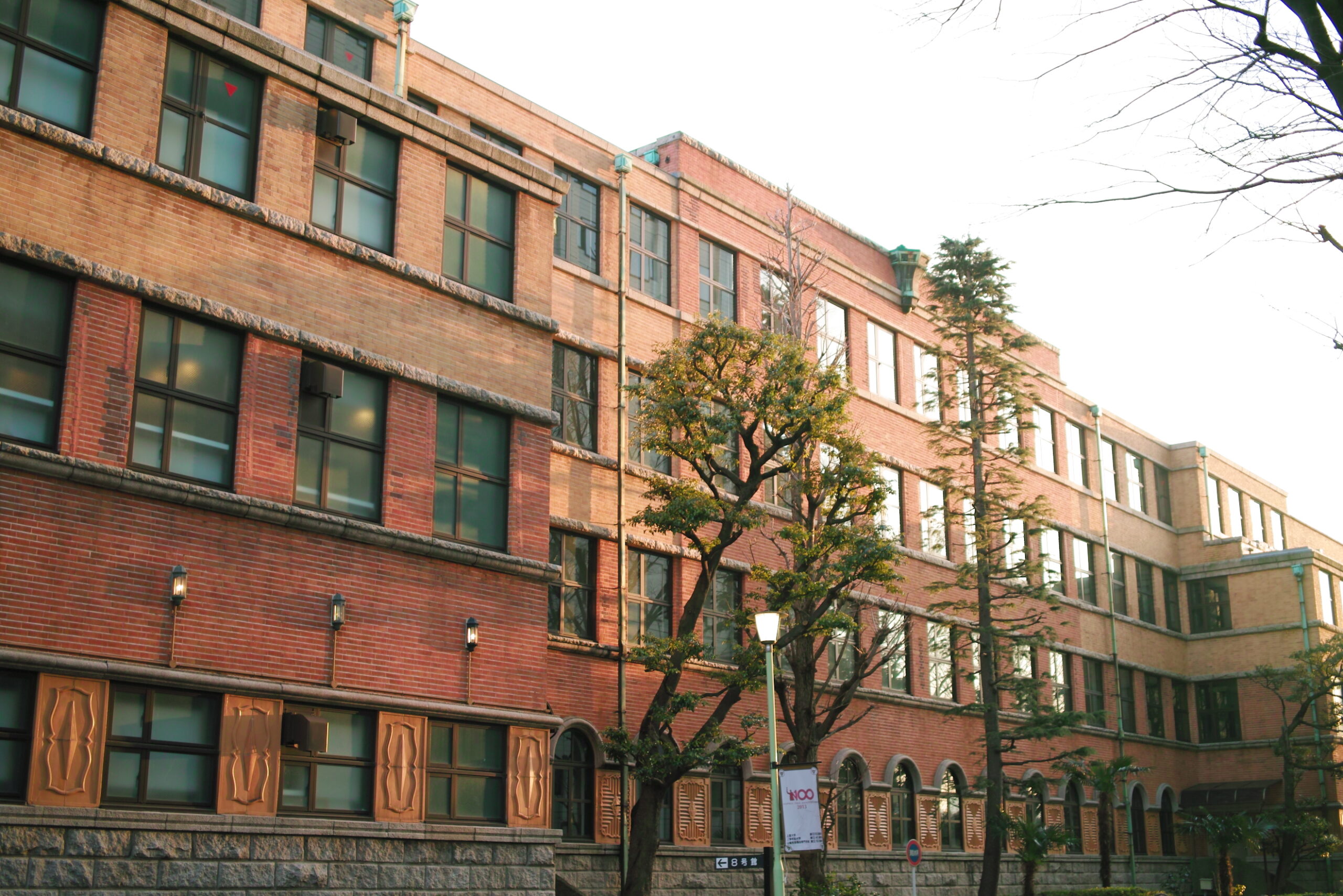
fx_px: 1530
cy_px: 448
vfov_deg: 32.6
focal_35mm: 41
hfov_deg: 47.4
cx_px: 672
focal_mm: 24.2
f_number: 2.8
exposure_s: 1/60
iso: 100
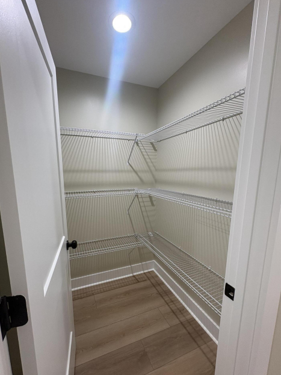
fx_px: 162
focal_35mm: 15
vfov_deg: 98.1
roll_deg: -0.1
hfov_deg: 81.6
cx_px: 131
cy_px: 198
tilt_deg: -8.3
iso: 160
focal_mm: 2.22
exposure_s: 1/60
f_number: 2.2
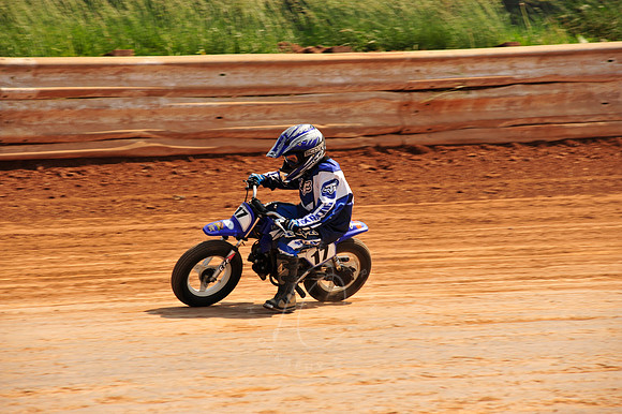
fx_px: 3453
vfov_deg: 6.9
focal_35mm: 200
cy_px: 207
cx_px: 311
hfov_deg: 10.3
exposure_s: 1/400
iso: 200
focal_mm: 200
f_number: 9
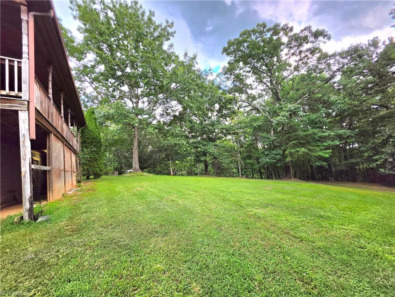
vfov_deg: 89.9
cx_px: 198
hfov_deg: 106.2
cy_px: 148
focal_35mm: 13
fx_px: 148
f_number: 1.9
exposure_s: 1/476
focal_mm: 2.2
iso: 32
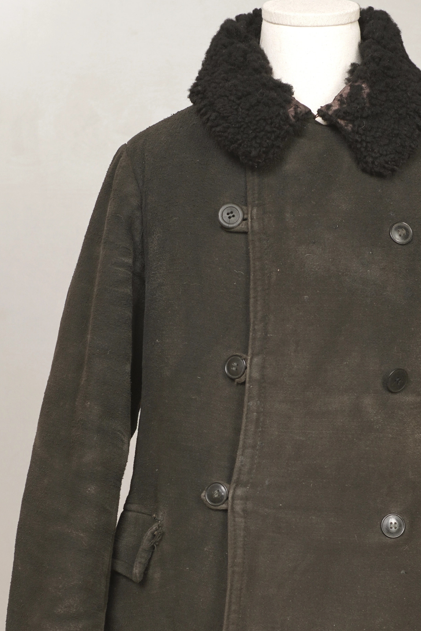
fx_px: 1315
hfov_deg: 18.1
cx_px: 302
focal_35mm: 75
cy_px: 434
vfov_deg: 26.8
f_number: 4.5
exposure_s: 1/20
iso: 200
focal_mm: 32
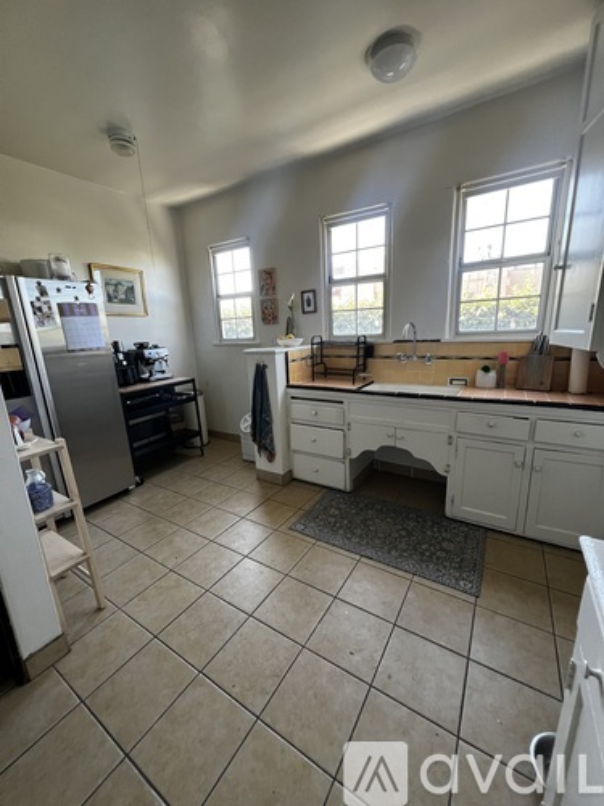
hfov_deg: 89.9
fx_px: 302
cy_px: 403
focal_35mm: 13
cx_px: 302
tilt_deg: -12.8
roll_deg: +3.6
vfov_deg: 106.2
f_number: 1.8
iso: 200
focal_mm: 1.57
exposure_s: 1/120
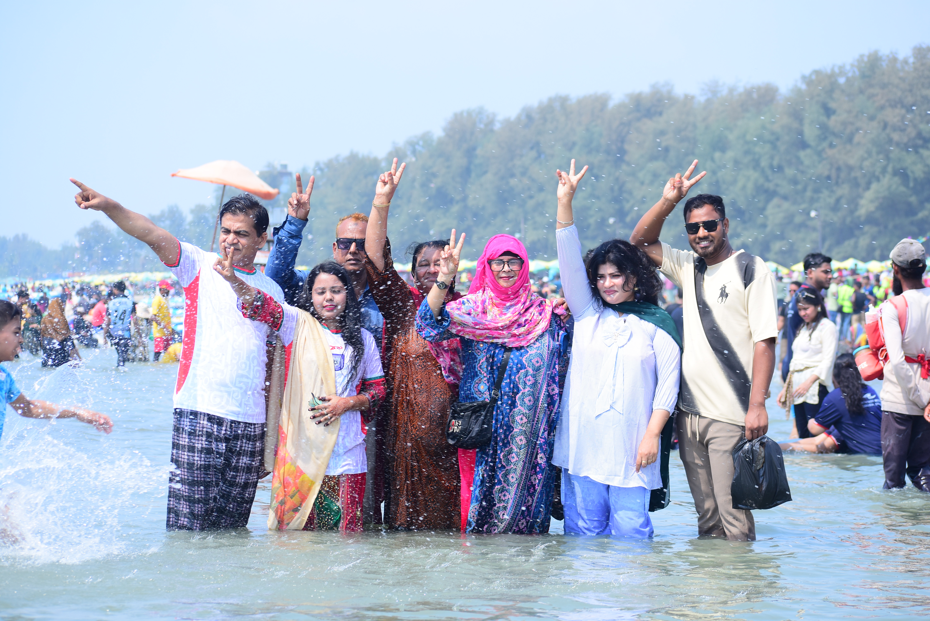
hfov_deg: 18.2
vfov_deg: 12.2
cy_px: 310
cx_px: 465
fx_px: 2907
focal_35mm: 112
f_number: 7.1
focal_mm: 75
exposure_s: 1/640
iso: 200
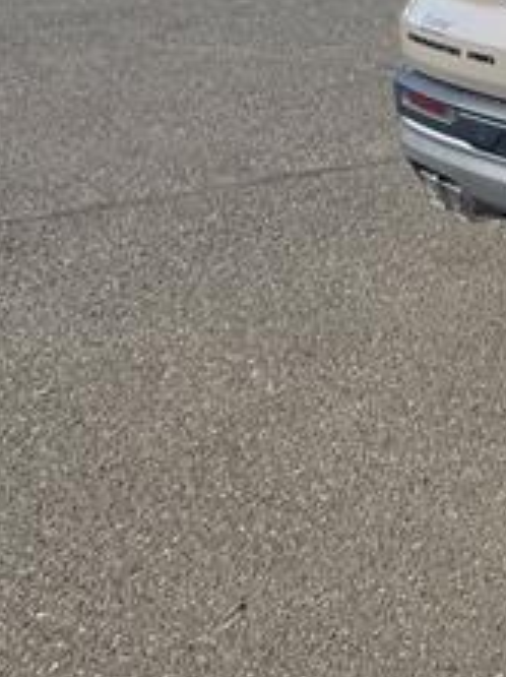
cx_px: 963
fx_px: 1465
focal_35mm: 75
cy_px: -6
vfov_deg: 24.8
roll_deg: -2.0
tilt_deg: -5.5
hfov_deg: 16.0
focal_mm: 4.2
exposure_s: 1/1233
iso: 32
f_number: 1.6
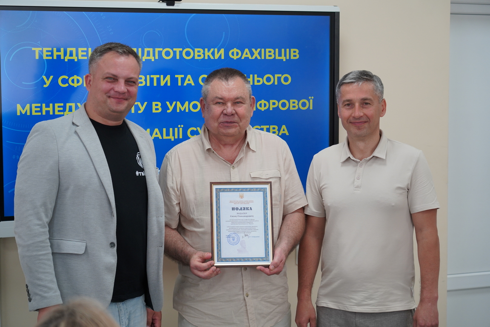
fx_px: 1021
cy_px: 164
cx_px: 245
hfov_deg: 27.0
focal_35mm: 75
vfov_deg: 18.2
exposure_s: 1/160
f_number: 4
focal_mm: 75
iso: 800
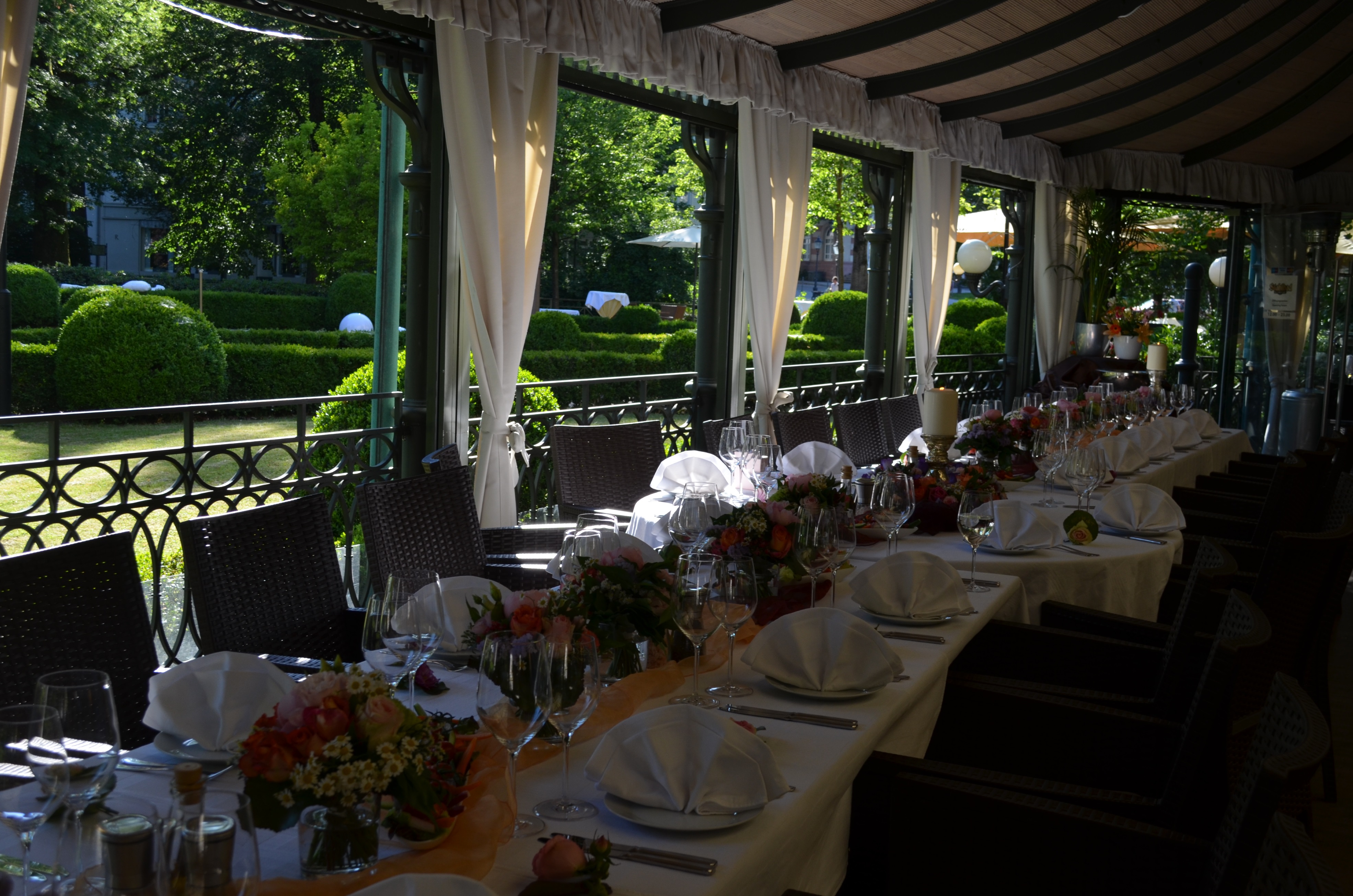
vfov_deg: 34.1
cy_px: 448
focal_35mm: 39
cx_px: 676
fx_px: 1463
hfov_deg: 49.6
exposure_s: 1/160
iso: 200
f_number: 6.3
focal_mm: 26
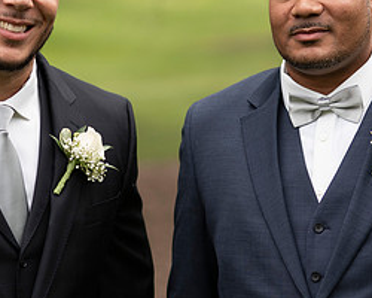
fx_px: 2037
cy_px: 95
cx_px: 167
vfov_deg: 8.4
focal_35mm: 185
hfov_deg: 10.4
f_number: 2.2
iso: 125
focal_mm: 85
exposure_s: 1/800
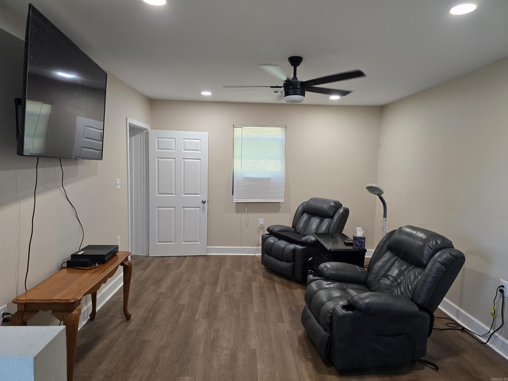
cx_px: 254
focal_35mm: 23
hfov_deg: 73.9
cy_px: 190
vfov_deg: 58.9
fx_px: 338
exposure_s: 1/120
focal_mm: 6.3
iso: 320
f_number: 1.7
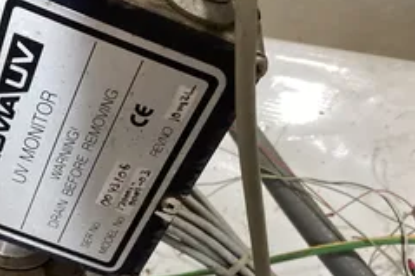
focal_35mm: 54
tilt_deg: -40.8
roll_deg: +23.2
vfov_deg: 24.9
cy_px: 186
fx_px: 622
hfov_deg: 35.7
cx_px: 82
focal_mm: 3.3
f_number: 2.4
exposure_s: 1/50
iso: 250
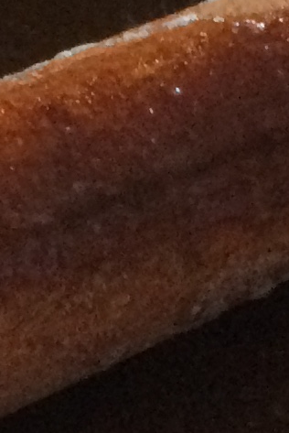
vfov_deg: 9.8
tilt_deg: -52.9
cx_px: 73
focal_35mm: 208
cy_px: 399
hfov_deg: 6.6
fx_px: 2501
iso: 200
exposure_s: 1/30
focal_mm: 4.15
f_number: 2.2
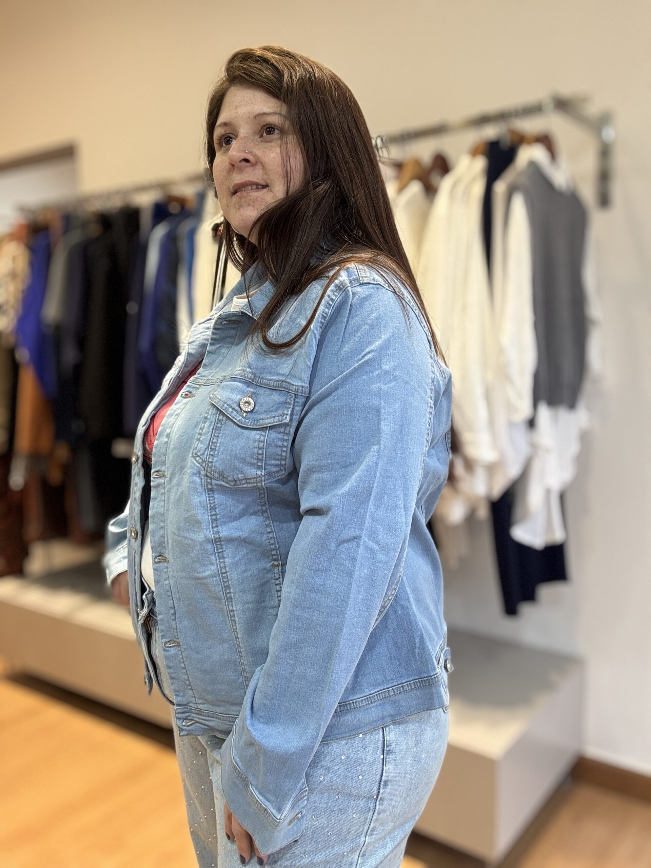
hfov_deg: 46.8
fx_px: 752
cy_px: 434
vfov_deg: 60.0
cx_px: 326
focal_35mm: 30
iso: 80
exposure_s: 1/50
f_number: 1.9
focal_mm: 2.69
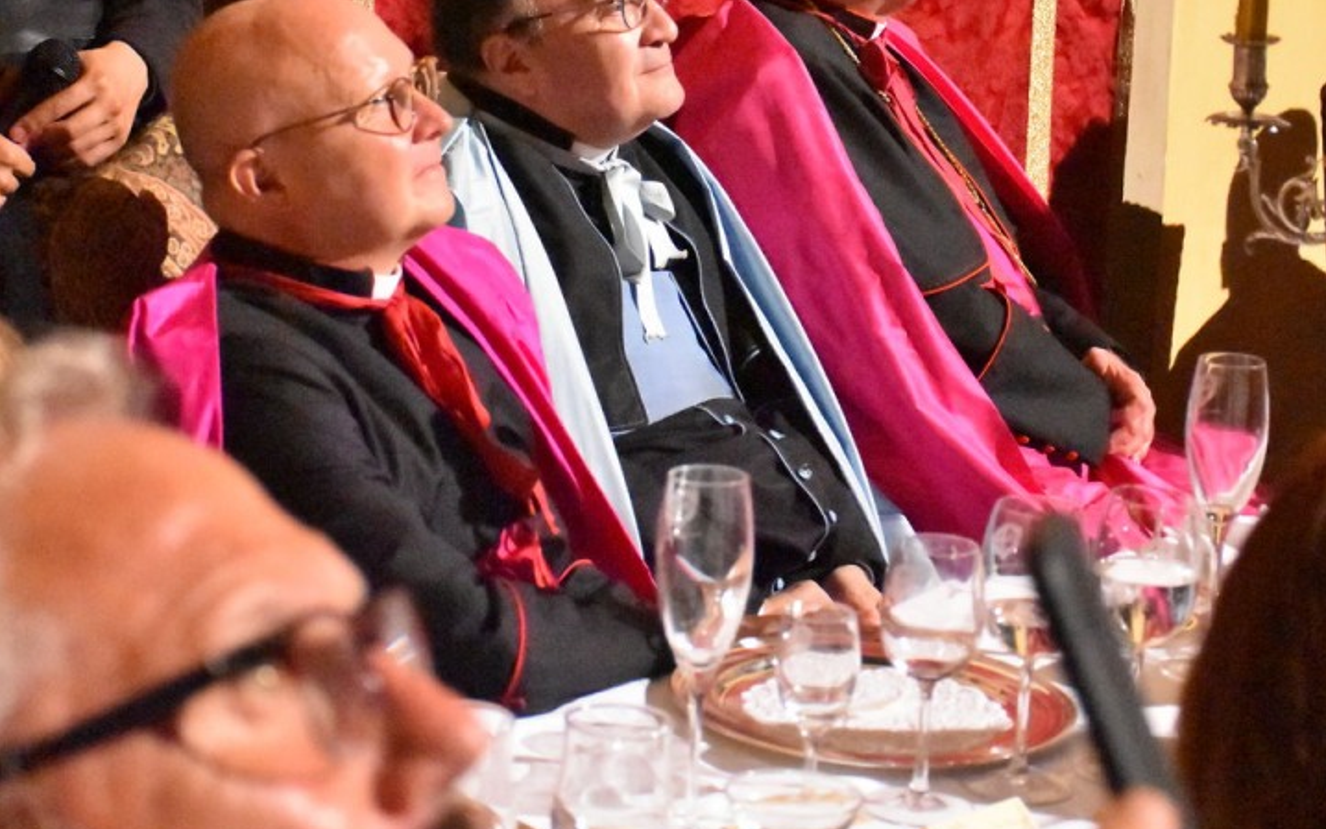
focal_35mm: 92
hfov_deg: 22.6
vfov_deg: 14.1
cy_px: 138
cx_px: 663
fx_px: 3325
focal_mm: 40
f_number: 4.5
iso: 25600
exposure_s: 1/20
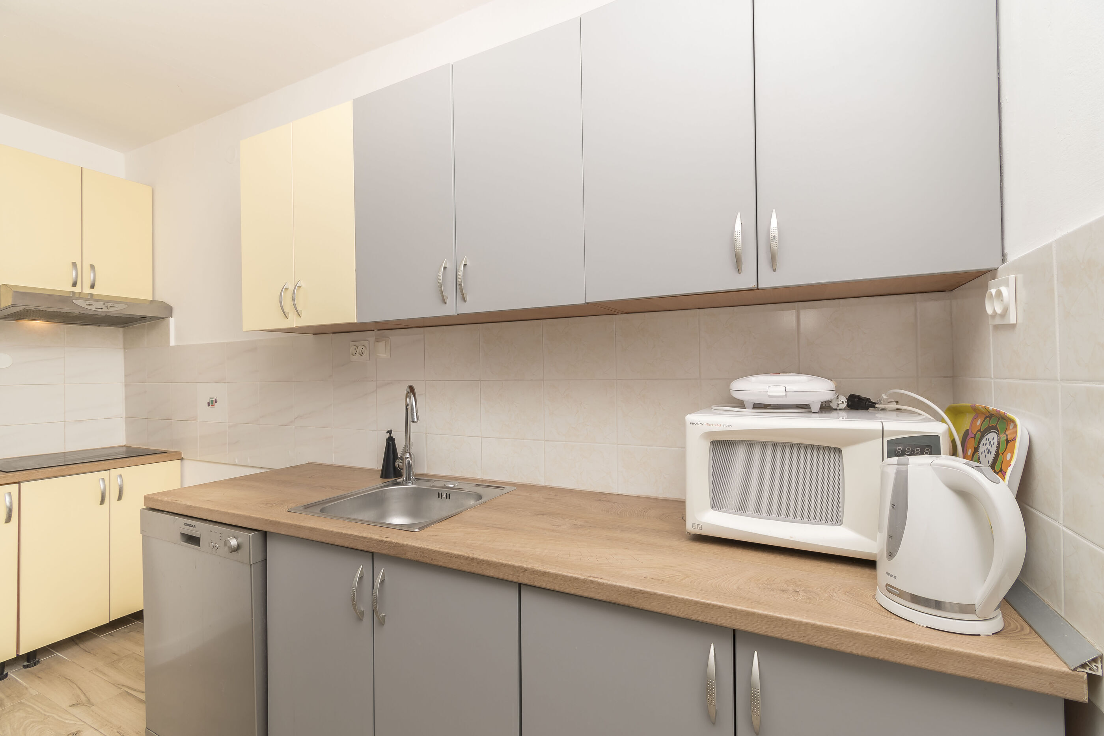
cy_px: 368
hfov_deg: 100.4
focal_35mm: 15
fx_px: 460
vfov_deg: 77.3
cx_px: 552
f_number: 8
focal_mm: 10
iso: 100
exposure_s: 1/160
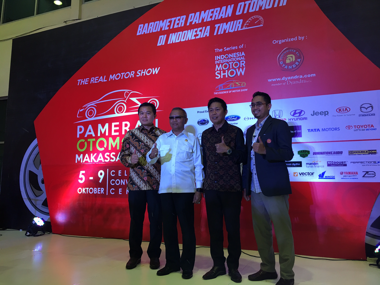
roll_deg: -0.4
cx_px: 190
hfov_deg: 61.7
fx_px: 318
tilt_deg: +9.1
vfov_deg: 48.2
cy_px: 142
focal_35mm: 29
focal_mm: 4.15
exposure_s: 1/17
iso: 32
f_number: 2.2
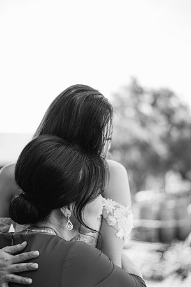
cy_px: 144
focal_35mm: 50
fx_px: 399
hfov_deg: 26.9
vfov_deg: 39.6
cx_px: 96
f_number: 2
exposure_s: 1/800
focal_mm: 50
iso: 100
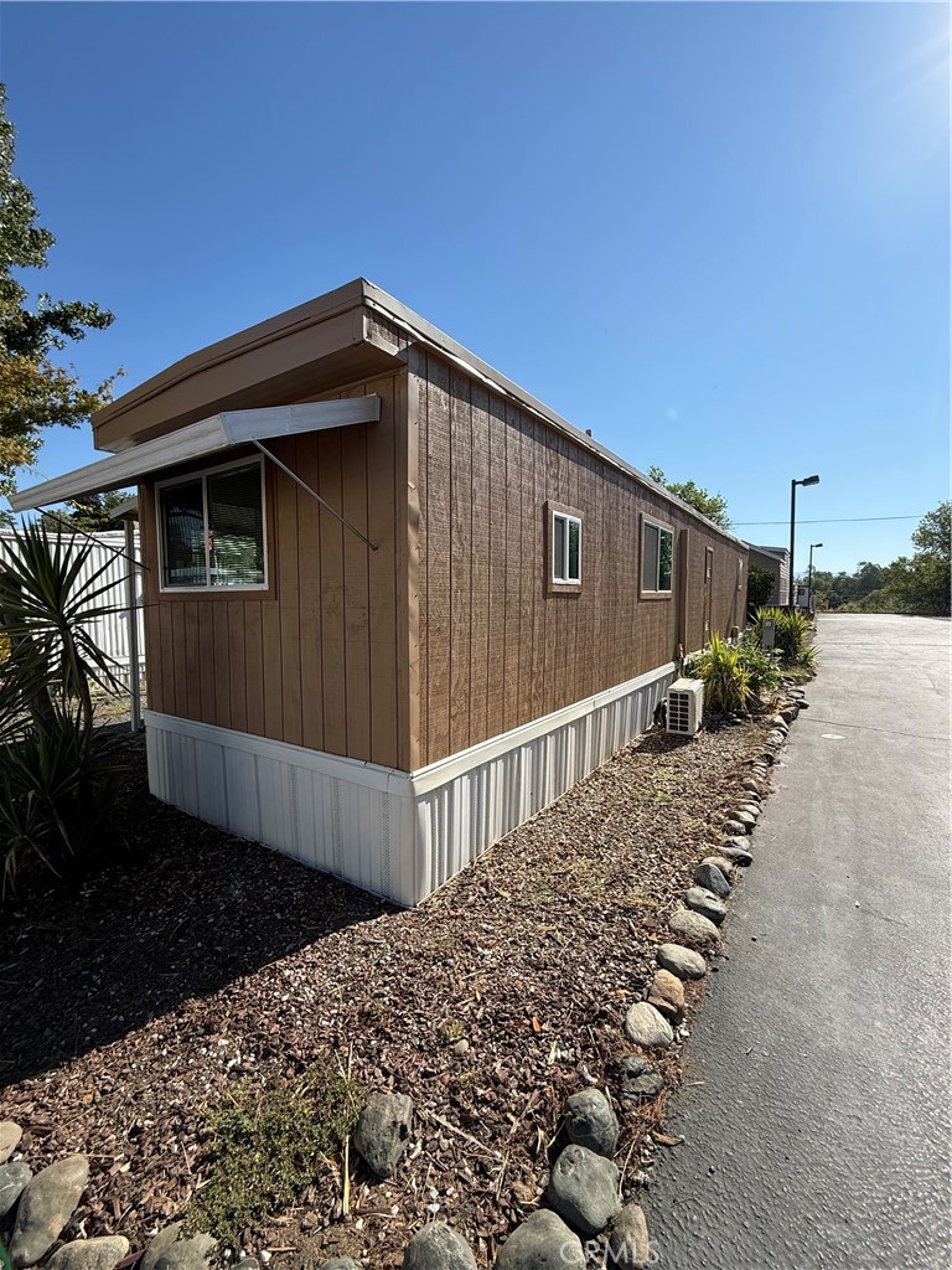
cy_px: 635
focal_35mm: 14
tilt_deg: -3.9
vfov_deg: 102.1
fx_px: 513
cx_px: 476
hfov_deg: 85.7
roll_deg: -0.2
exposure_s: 1/1613
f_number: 2.2
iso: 50
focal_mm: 2.22
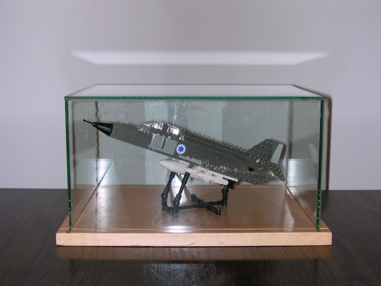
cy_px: 143
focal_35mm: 49
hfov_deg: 38.9
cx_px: 190
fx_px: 539
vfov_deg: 29.7
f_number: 3.2
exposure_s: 1/60
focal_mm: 7.5
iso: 100
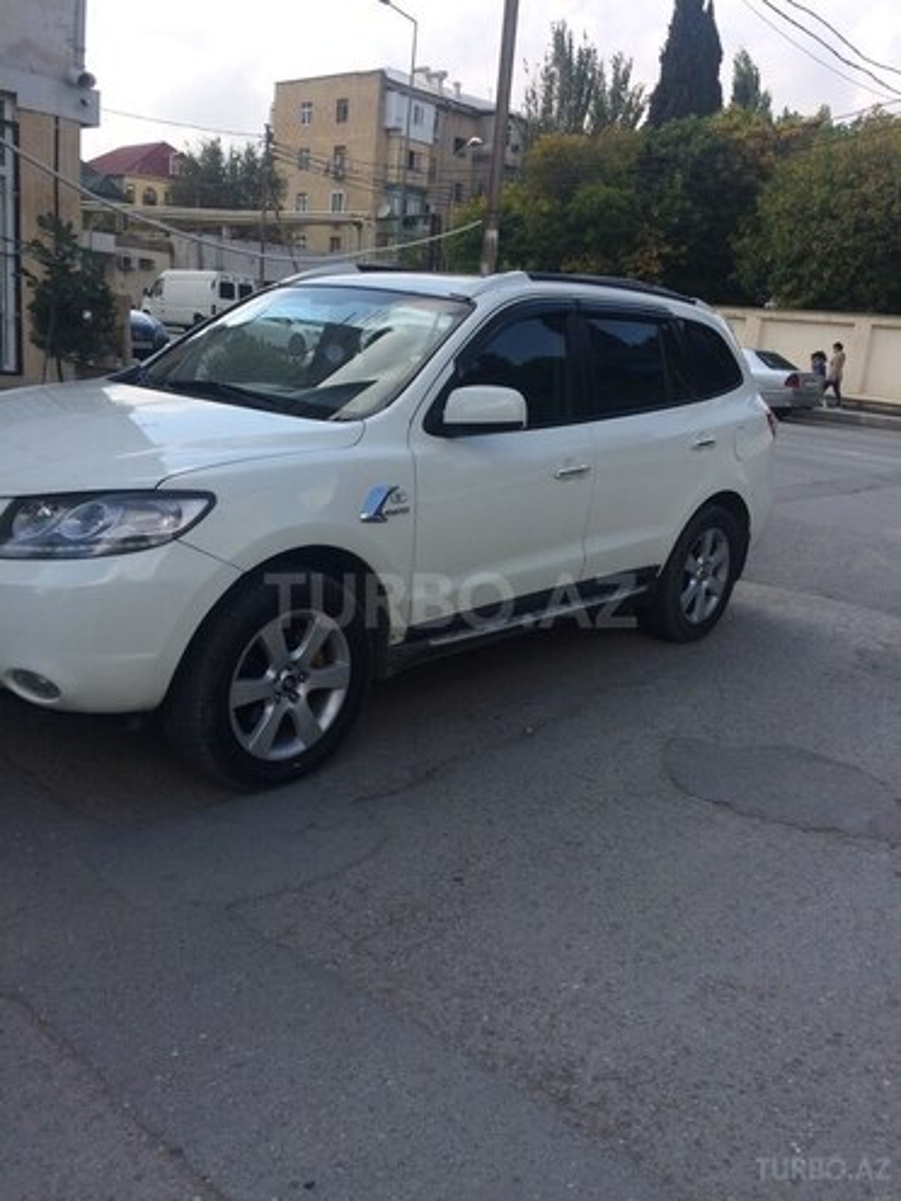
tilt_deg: -13.8
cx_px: 450
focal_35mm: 29
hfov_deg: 48.2
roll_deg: -4.4
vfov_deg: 61.7
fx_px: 1006
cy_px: 600
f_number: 2.2
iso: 32
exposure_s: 1/1368
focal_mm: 4.15
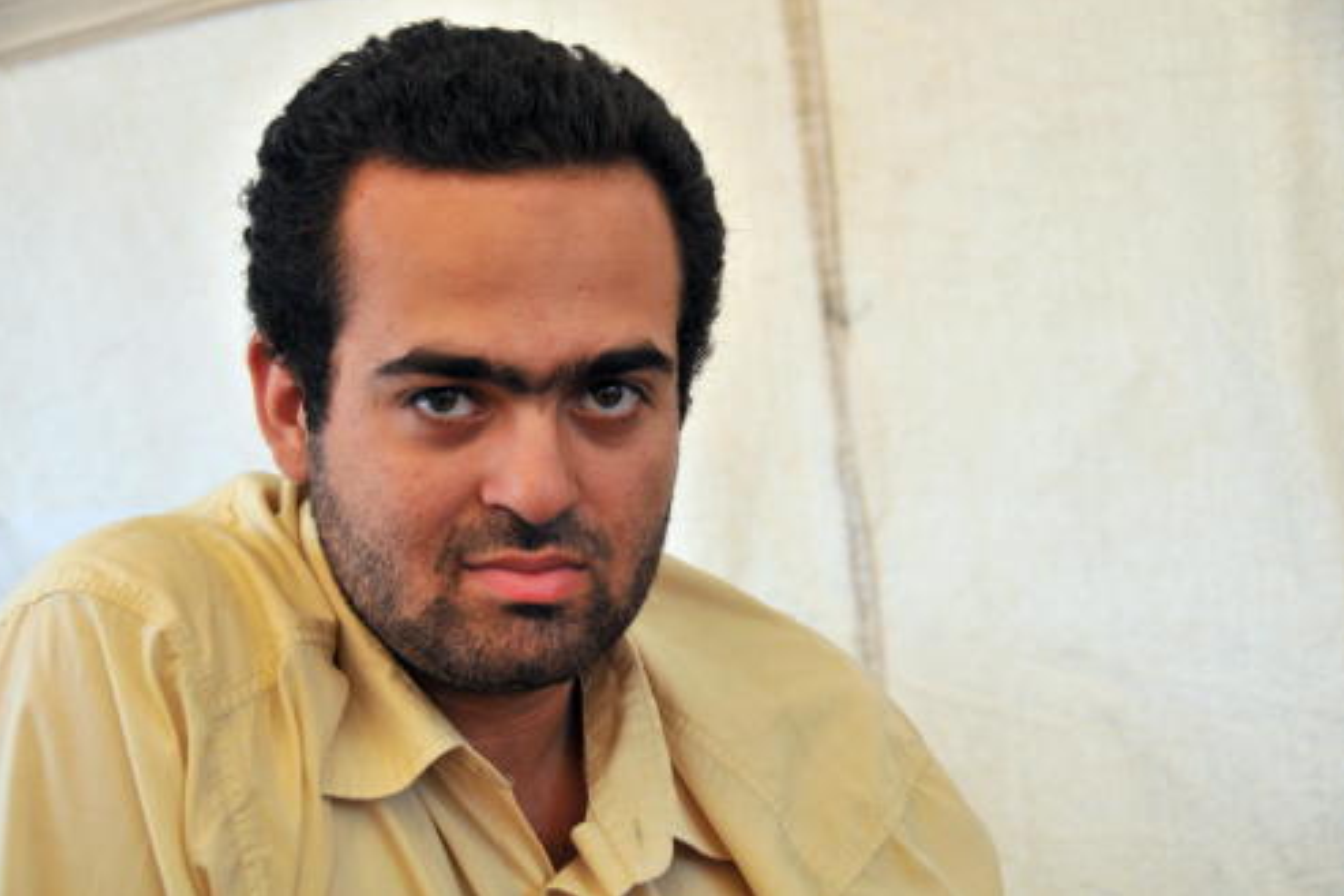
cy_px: 447
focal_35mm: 79
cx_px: 671
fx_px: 2950
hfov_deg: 25.7
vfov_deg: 17.3
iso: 400
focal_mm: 52
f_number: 5.6
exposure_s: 1/50
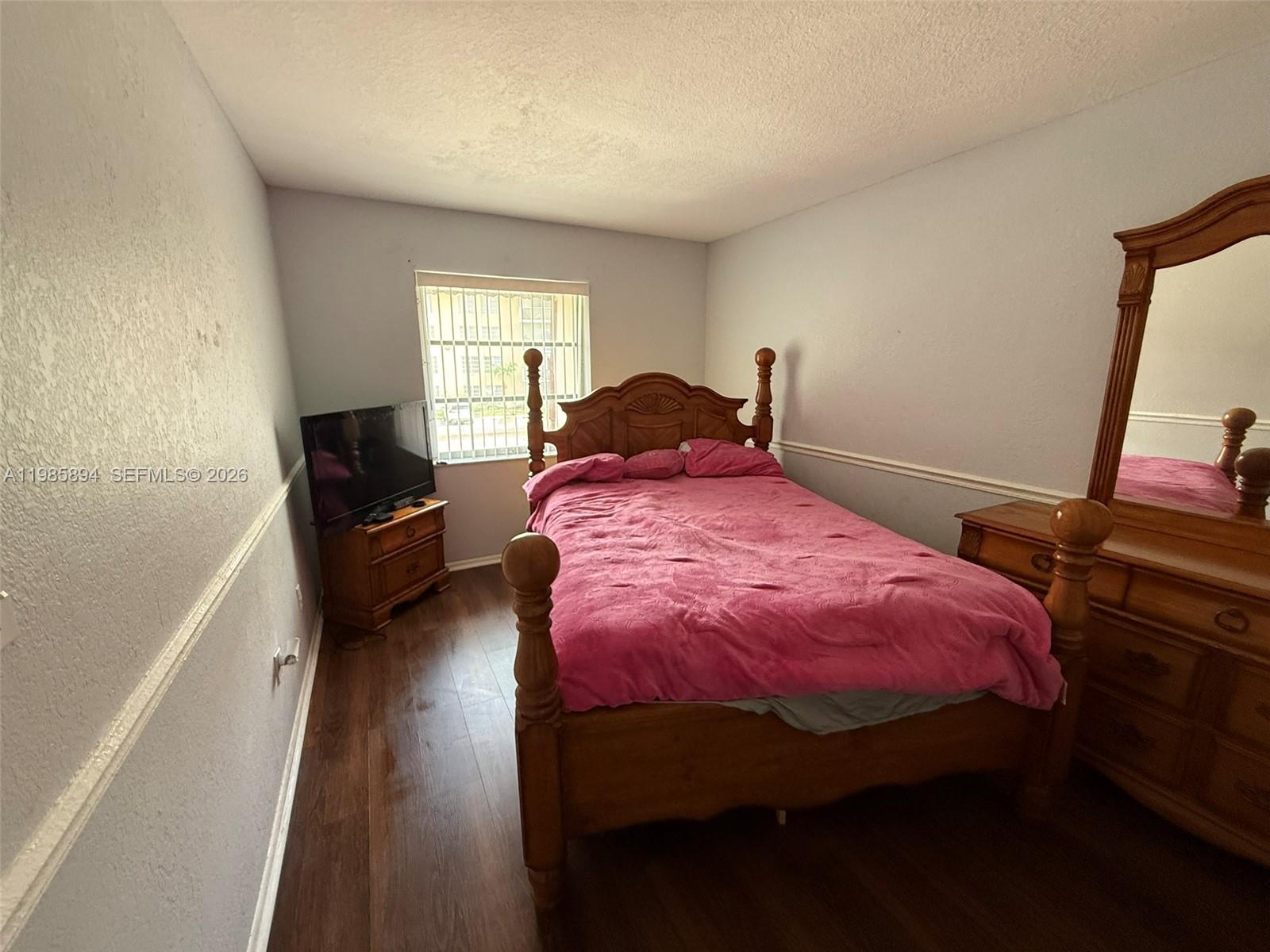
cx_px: 635
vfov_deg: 85.7
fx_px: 514
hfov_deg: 102.1
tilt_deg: -11.4
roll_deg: -0.2
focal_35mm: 14
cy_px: 476
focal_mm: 2.22
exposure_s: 1/60
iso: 400
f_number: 2.2
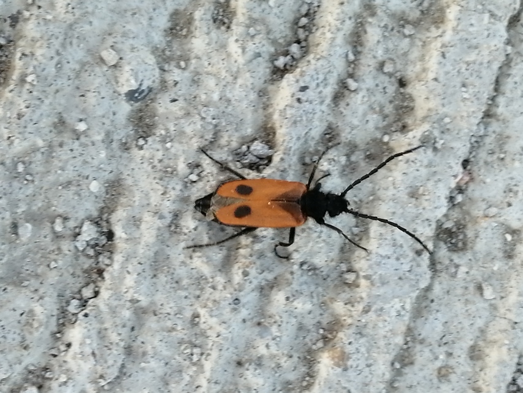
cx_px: 262
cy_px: 196
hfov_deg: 18.9
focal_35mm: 104
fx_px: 1572
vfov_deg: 14.2
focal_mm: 3.46
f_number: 1.8
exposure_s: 1/212
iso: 50
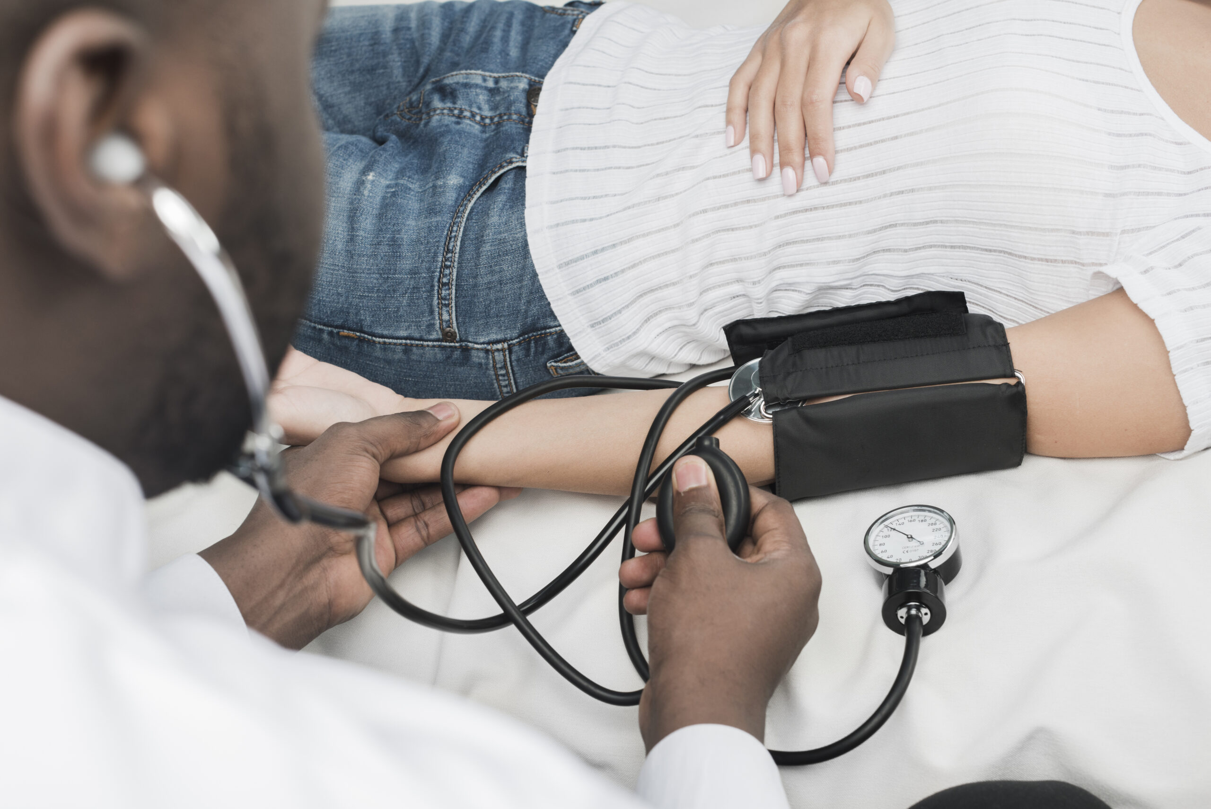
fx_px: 1683
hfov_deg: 39.6
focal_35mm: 50
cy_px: 404
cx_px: 606
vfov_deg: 27.0
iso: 320
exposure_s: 1/40
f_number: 7.1
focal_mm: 50
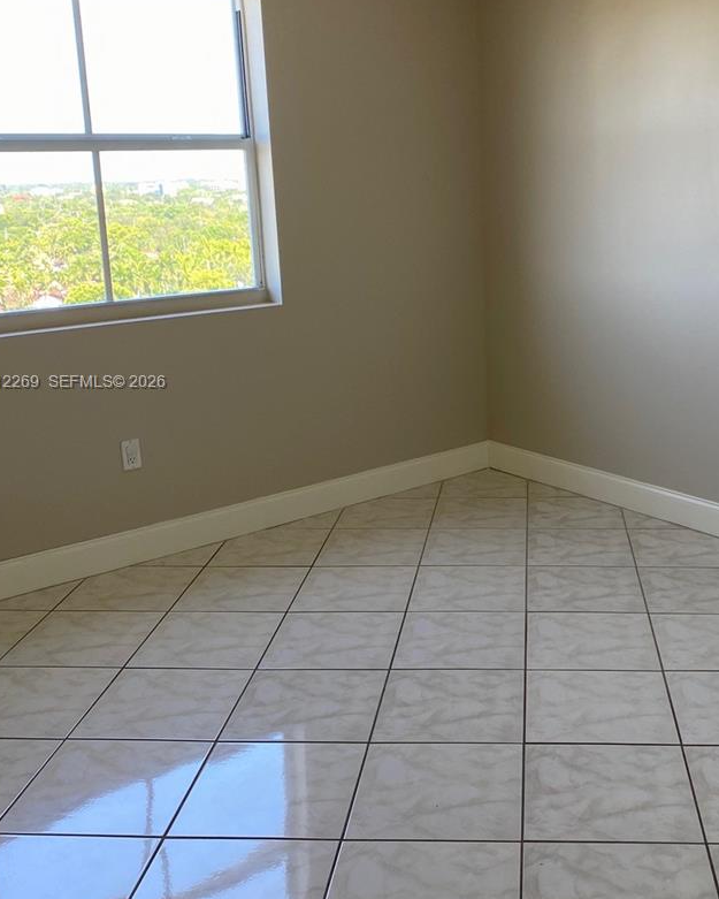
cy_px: 383
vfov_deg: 46.7
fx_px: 1037
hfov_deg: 37.9
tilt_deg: -10.4
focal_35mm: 39
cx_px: 471
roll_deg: +1.5
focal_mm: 4.25
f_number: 1.8
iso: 40
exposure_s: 1/121
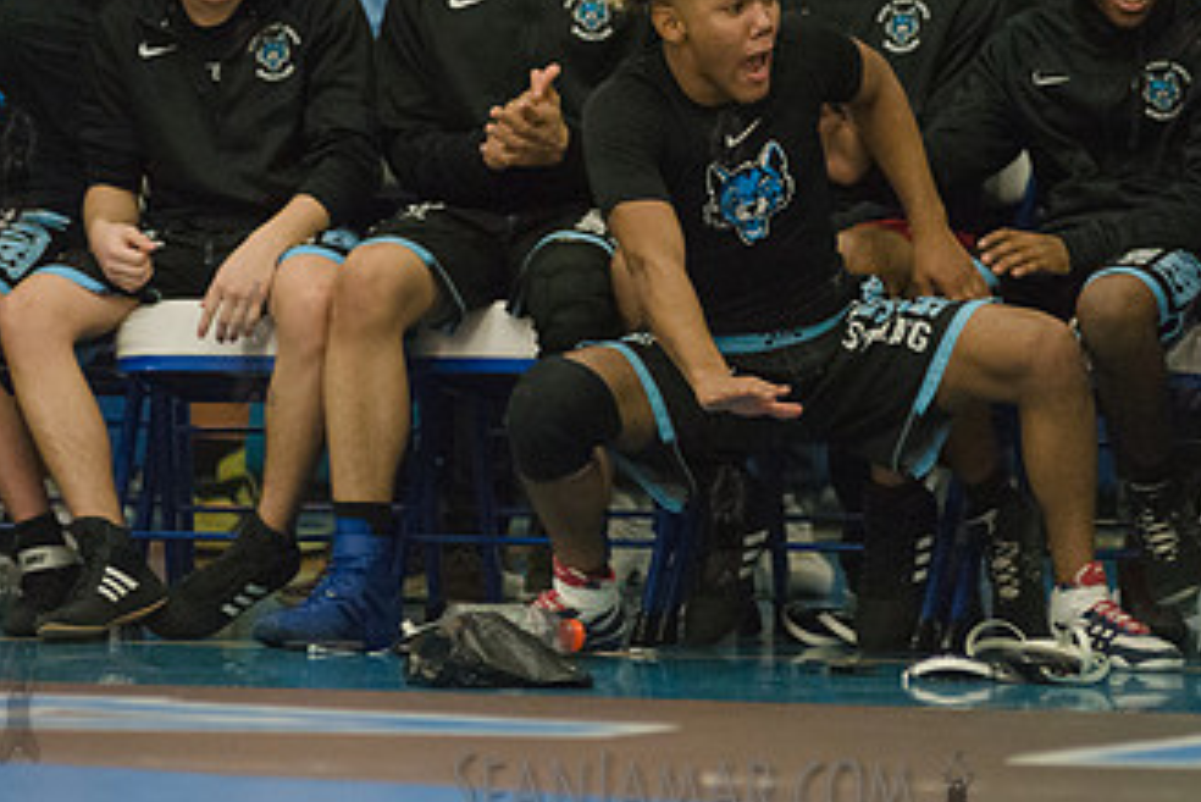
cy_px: 167
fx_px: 10046
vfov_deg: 4.6
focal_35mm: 301
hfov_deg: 6.8
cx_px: 725
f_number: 2.8
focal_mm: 170
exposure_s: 1/320
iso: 5000
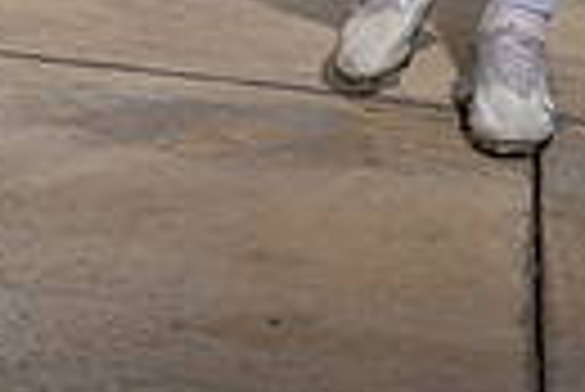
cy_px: -505
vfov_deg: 7.9
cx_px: 572
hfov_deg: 12.5
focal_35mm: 163
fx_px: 2652
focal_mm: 47
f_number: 10
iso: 160
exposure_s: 1/250
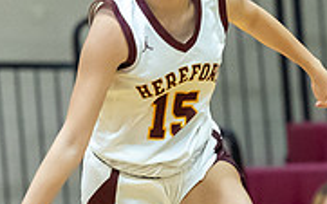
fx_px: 6994
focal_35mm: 785
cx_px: 137
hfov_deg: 2.7
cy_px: 269
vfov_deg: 1.7
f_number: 2.8
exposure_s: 1/800
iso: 4500
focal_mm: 115
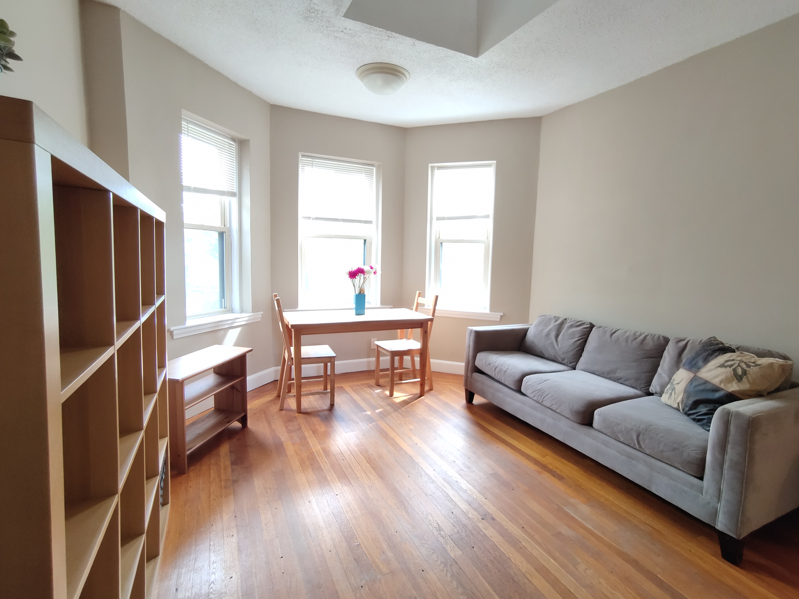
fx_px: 369
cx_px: 400
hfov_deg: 94.5
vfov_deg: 78.1
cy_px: 300
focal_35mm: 16
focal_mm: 2.15
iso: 453
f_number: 2.2
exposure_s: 1/33
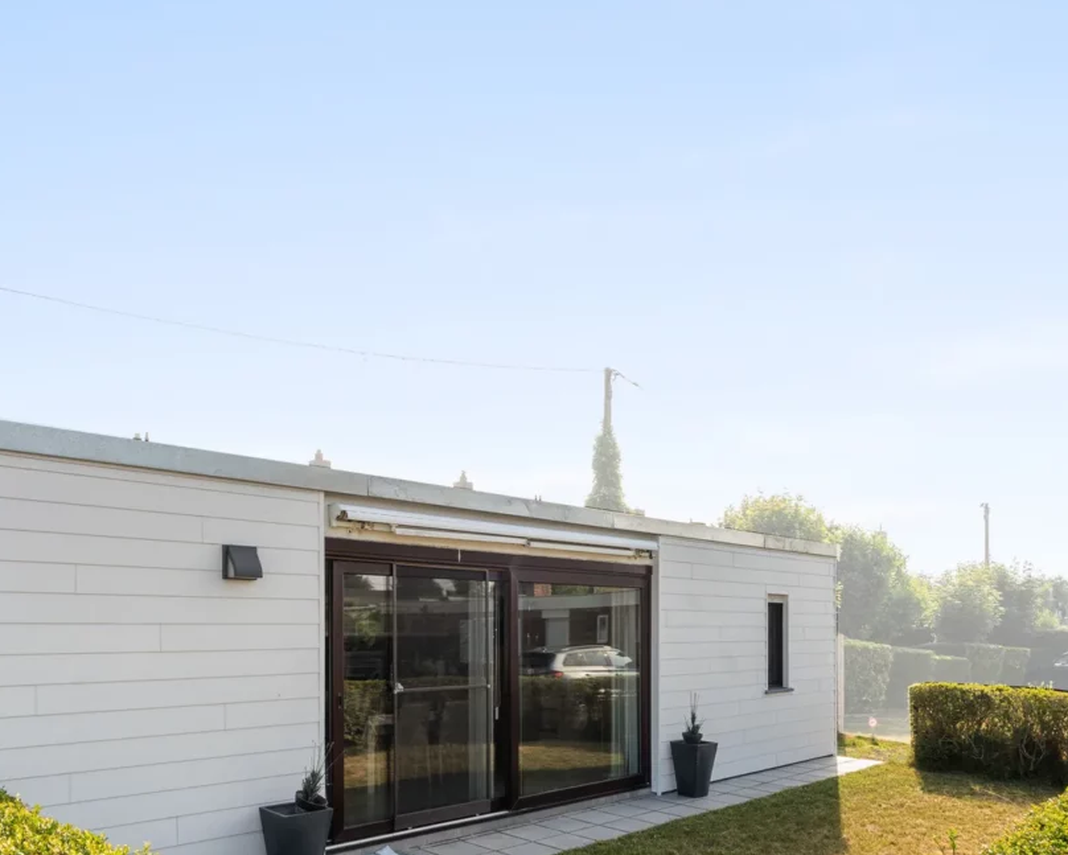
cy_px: 499
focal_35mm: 26
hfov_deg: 66.0
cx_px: 529
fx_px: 822
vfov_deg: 54.7
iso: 200
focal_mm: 16
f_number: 11
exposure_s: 1/125
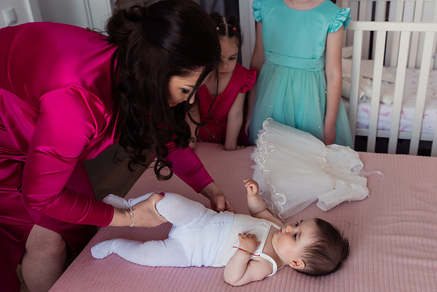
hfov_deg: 48.8
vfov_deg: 33.7
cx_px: 240
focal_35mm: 40
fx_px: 481
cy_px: 146
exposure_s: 1/250
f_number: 3.2
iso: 800
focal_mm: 36
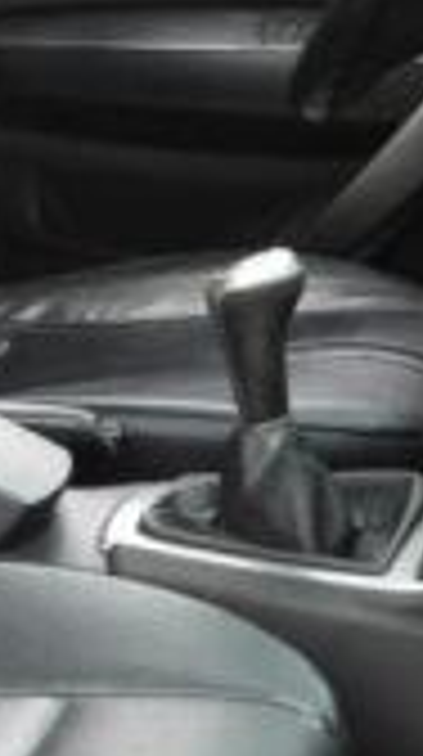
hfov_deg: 10.0
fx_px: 2222
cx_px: -441
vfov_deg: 19.2
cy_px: 212
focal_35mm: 111
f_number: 2.8
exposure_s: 1/125
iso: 100
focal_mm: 4.3
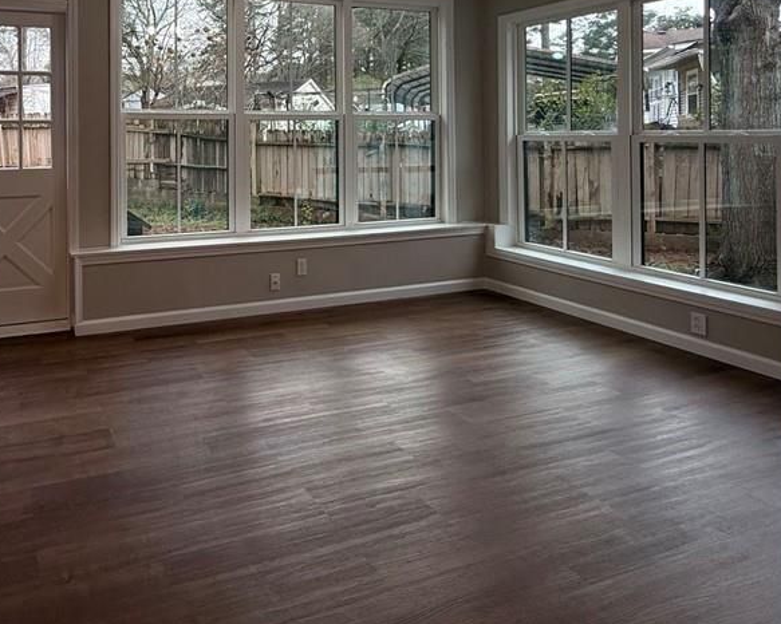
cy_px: 135
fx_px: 555
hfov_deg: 64.9
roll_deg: +0.2
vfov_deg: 55.1
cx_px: 173
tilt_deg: +0.9
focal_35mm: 24
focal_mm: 2.22
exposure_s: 1/123
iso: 50
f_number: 2.2
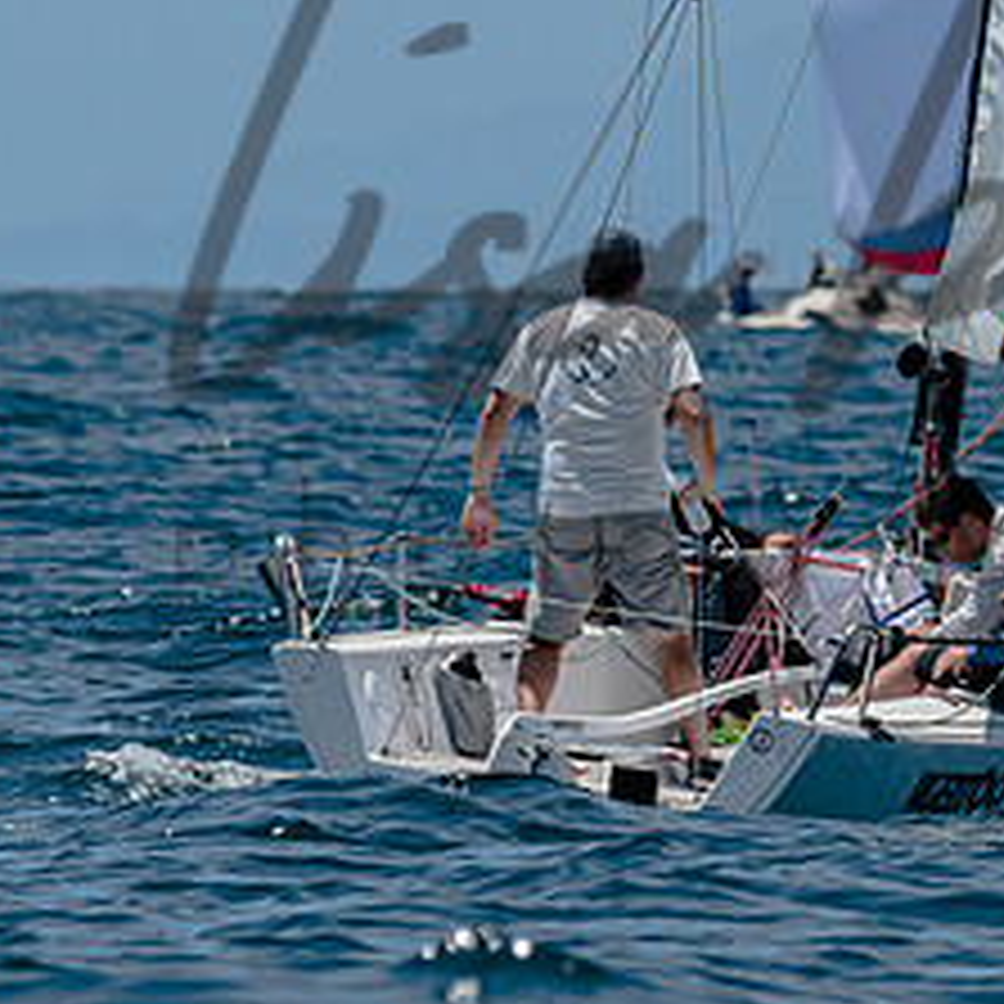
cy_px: 439
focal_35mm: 1012
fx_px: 33208
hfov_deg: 1.7
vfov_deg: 1.7
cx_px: 1191
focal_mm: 230
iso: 200
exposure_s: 1/2000
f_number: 5.3
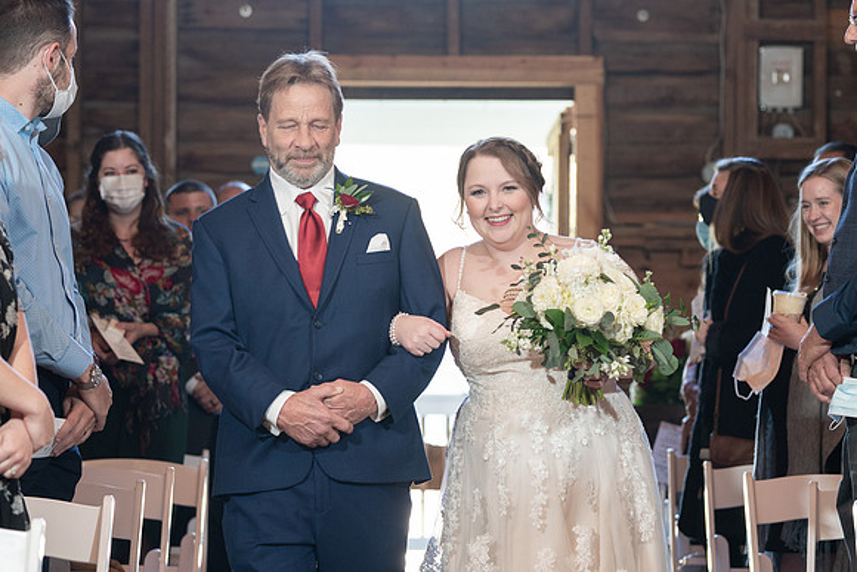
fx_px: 2813
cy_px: 293
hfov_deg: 17.3
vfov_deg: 11.6
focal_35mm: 118
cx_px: 474
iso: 2000
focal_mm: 101
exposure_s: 1/200
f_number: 4
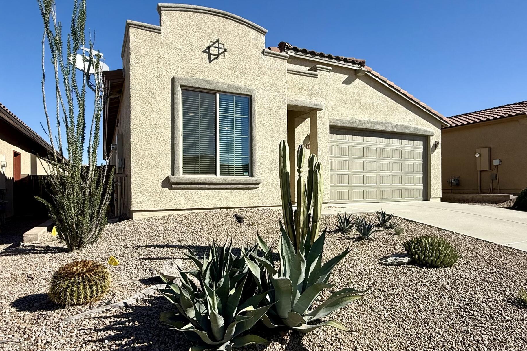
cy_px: 191
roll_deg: +0.1
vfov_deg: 53.1
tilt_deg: -0.2
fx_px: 351
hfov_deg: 73.3
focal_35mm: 24
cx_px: 302
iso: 50
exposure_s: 1/2611
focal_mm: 2.22
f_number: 2.2
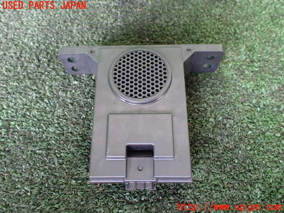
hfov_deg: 60.0
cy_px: 106
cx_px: 142
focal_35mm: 30
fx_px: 246
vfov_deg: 46.8
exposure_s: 1/40
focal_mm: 5.4
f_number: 2.3
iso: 800
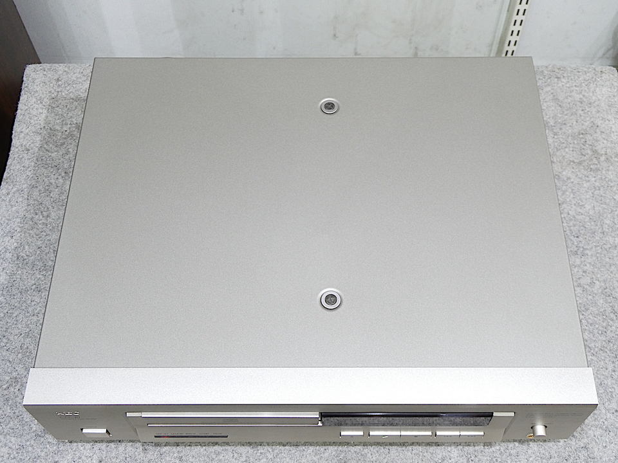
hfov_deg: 42.9
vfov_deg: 32.9
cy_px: 232
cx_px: 309
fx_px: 786
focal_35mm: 44
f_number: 3.9
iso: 200
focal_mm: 7.8
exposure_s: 1/10
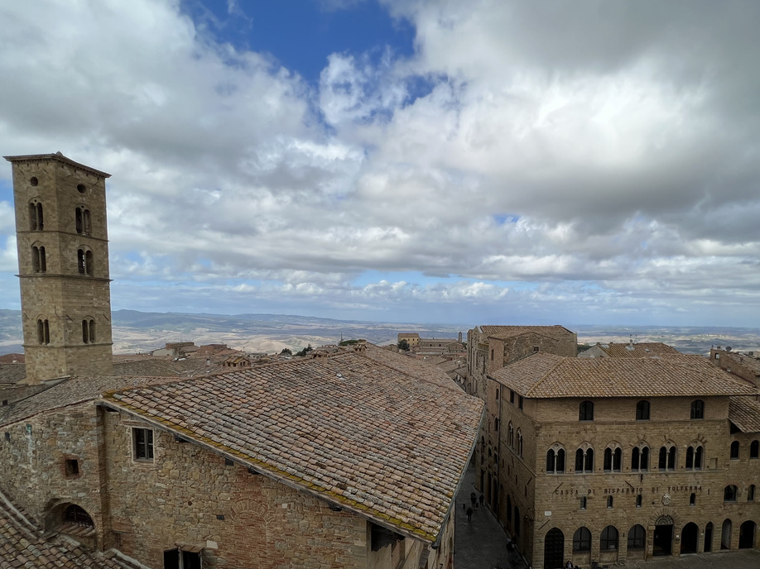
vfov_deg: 73.7
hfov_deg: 90.2
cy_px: 347
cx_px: 445
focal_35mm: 17
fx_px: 373
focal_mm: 1.57
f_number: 1.8
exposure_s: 1/2137
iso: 32
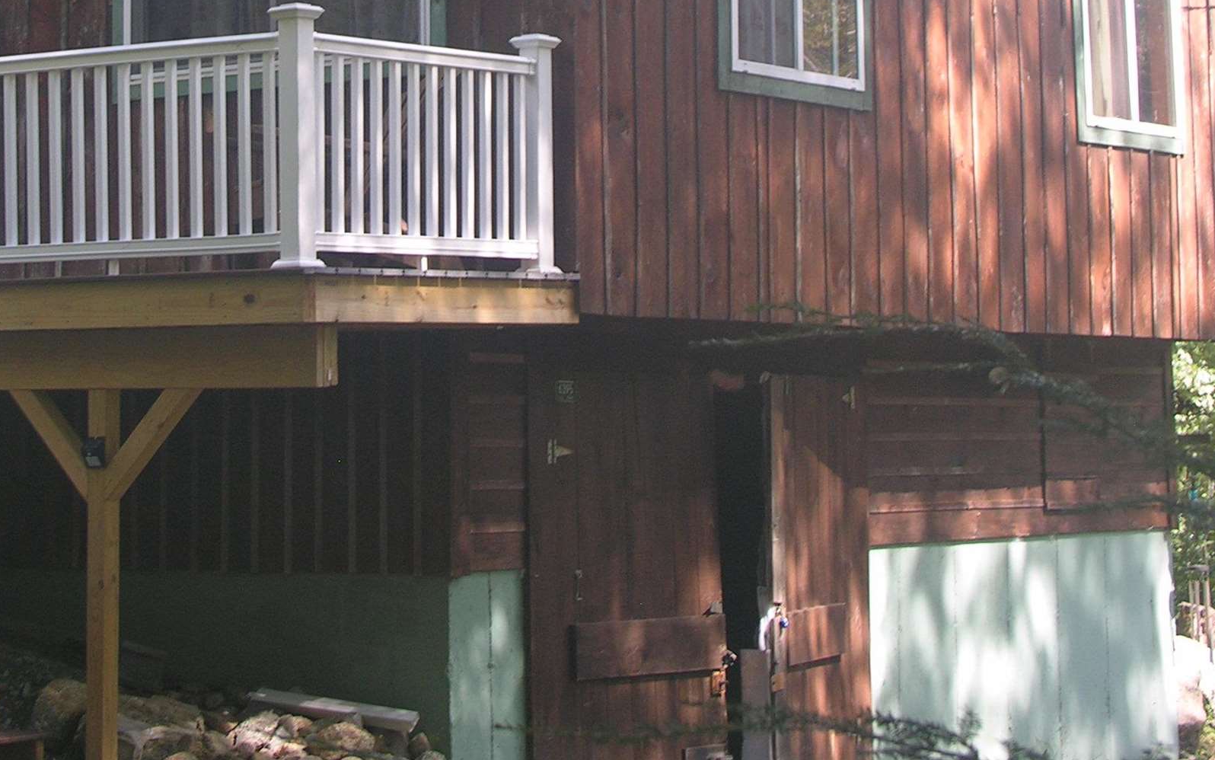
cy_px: -7
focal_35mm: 102
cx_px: 433
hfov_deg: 20.3
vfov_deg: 12.7
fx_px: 3378
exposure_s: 1/31.7
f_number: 3.1
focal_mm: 12.7
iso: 50
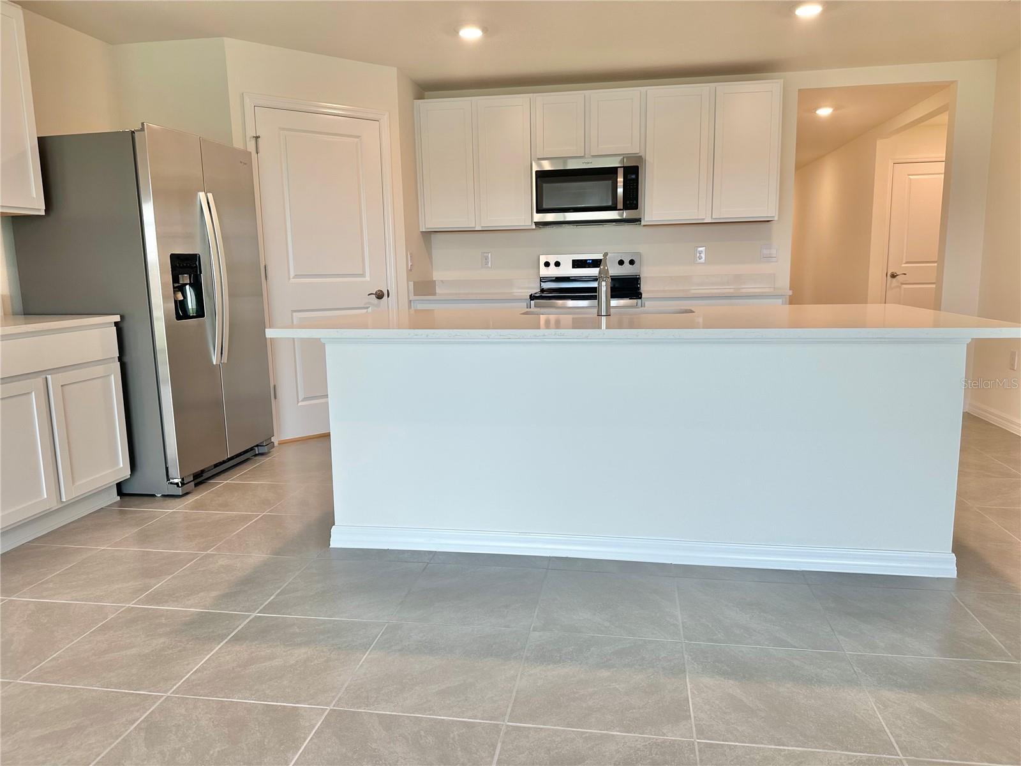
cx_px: 510
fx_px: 708
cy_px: 383
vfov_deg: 56.8
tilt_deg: -8.1
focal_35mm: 24
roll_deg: +0.8
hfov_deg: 71.6
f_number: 1.78
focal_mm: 6.86
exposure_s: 1/120
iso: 64
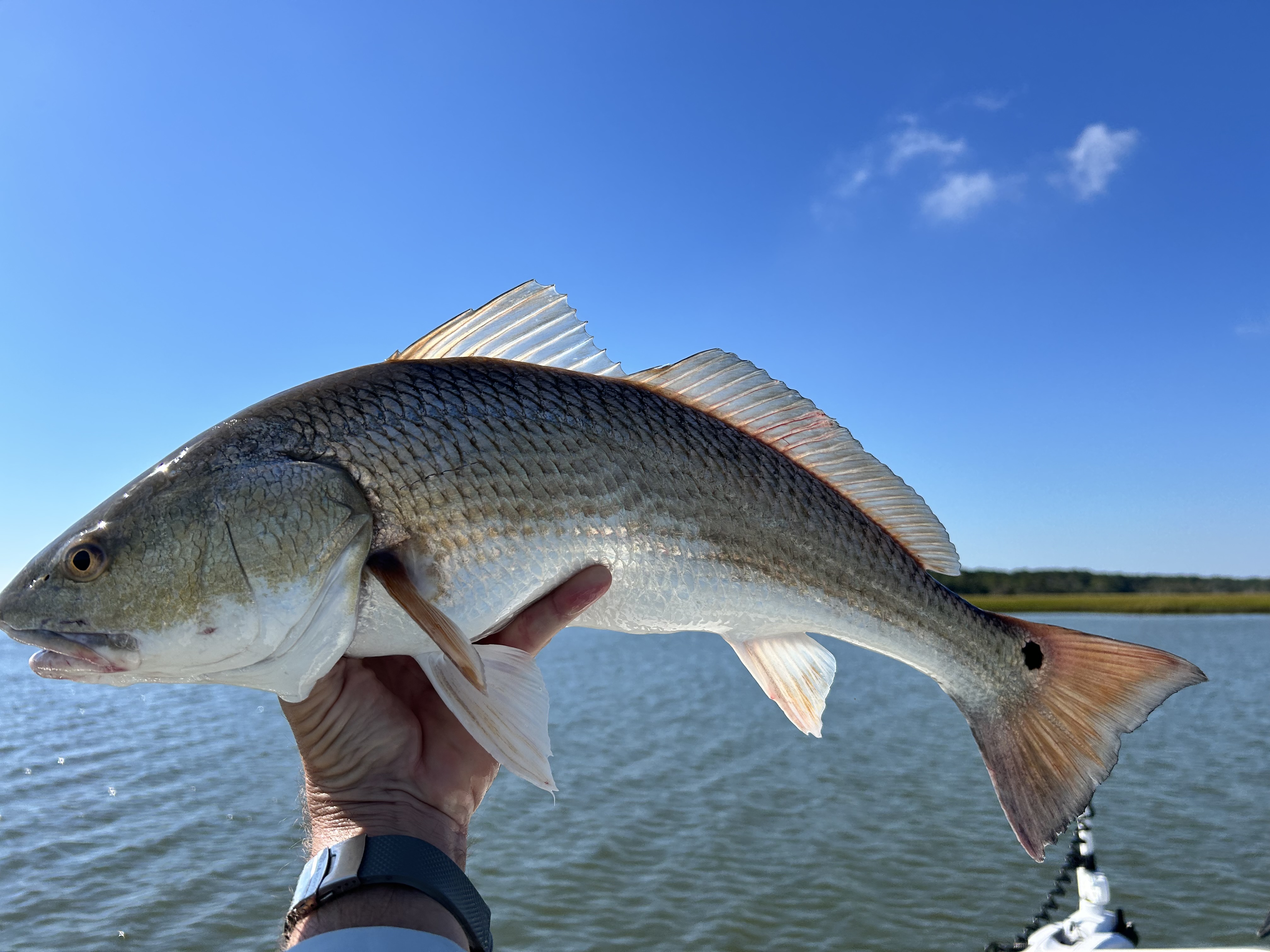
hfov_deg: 67.3
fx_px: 954
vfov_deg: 53.1
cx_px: 635
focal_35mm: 26
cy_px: 476
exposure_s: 1/5882
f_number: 1.5
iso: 50
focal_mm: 5.7
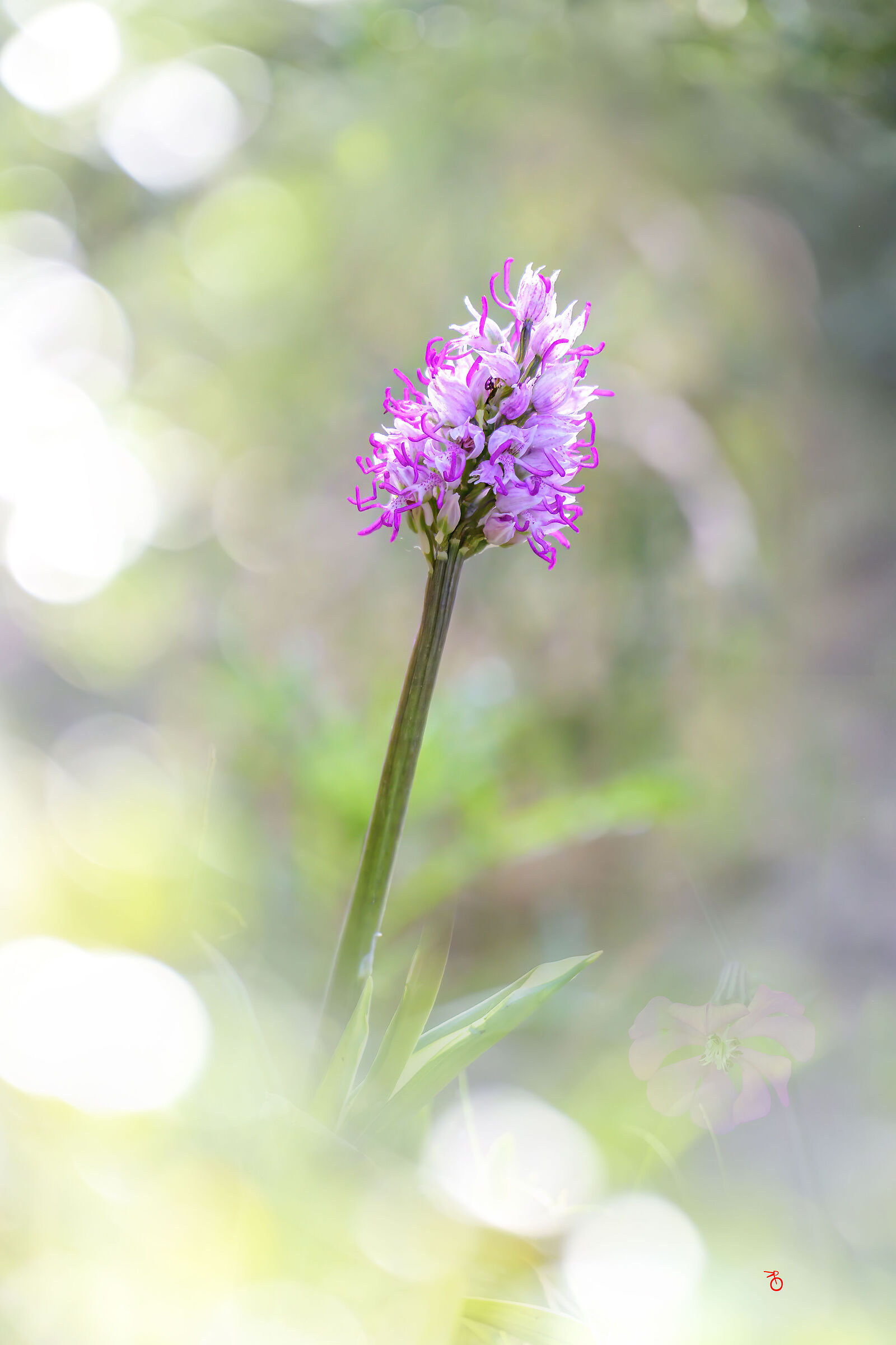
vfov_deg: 3.4
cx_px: 448
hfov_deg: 2.3
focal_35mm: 600
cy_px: 672
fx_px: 22398
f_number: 6.3
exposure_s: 1/1600
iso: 5600
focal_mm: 600
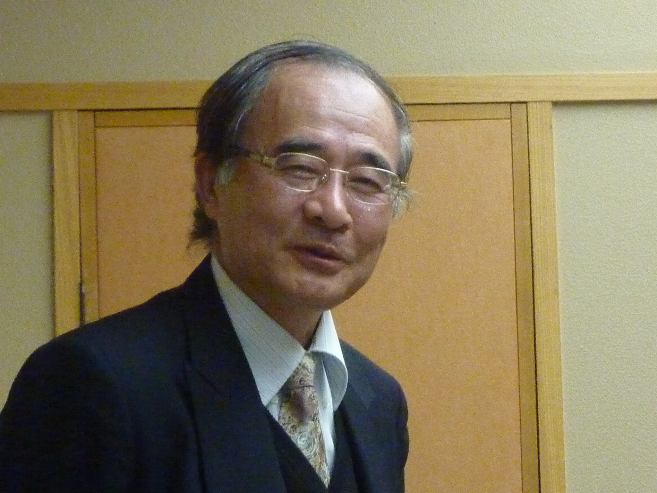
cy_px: 246
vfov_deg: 6.0
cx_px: 328
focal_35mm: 247
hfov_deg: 8.0
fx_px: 4688
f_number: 4.5
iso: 800
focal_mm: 22.5
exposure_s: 1/25
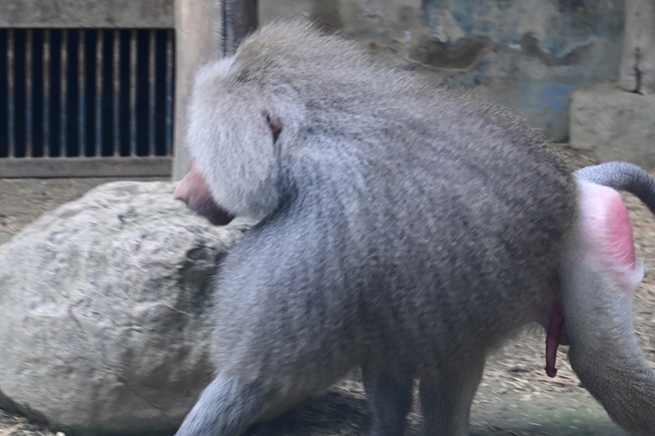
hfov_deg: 19.4
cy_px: 290
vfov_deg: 13.0
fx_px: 1910
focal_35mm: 105
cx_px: 270
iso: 800
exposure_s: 1/50
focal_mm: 63
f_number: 8
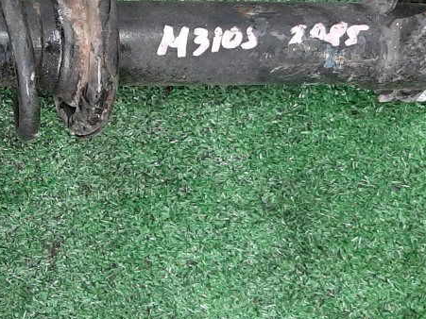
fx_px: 1021
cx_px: -20
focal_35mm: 83
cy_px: 63
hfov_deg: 22.5
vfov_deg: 17.6
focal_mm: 3.93
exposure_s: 1/50
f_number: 1.7
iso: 216
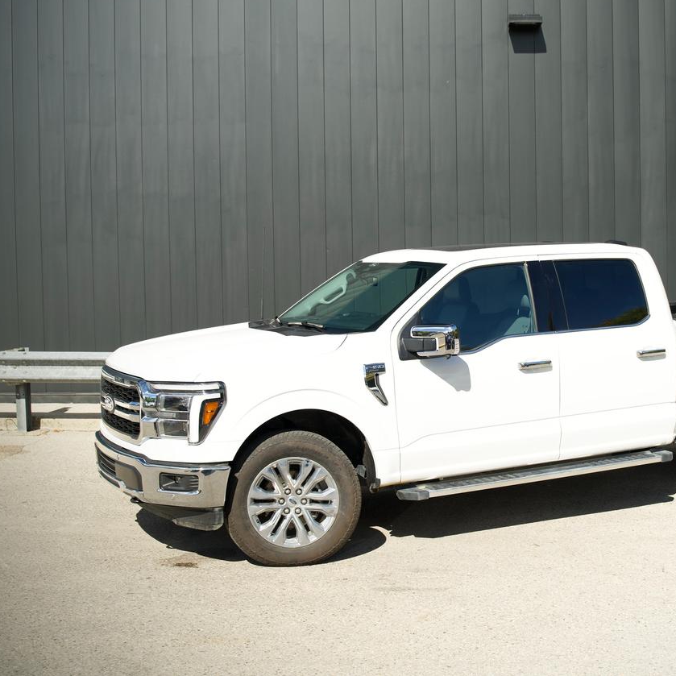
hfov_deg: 34.4
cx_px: 482
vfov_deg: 34.9
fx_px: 1075
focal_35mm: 49
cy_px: 334
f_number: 2.8
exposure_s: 1/50
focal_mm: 25
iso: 250
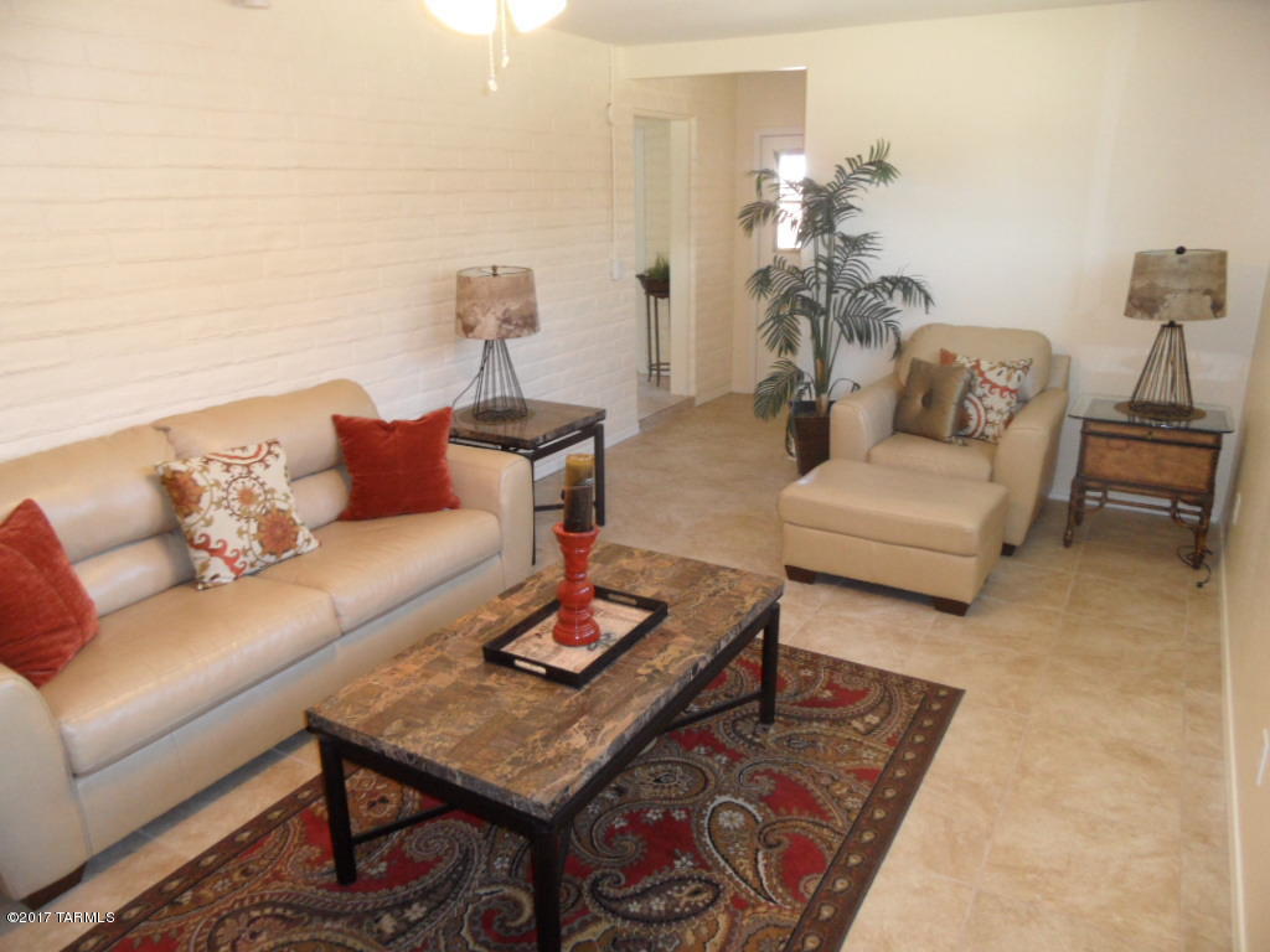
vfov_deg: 56.8
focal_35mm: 24
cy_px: 476
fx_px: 881
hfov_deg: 71.6
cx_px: 635
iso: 200
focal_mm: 3.9
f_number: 3.2
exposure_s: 1/30
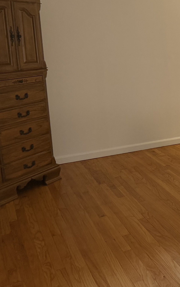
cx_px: 278
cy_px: 102
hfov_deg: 21.0
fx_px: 400
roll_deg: +0.3
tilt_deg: -10.6
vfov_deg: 39.2
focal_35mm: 51
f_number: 1.78
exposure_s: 1/60
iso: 320
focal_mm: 6.76
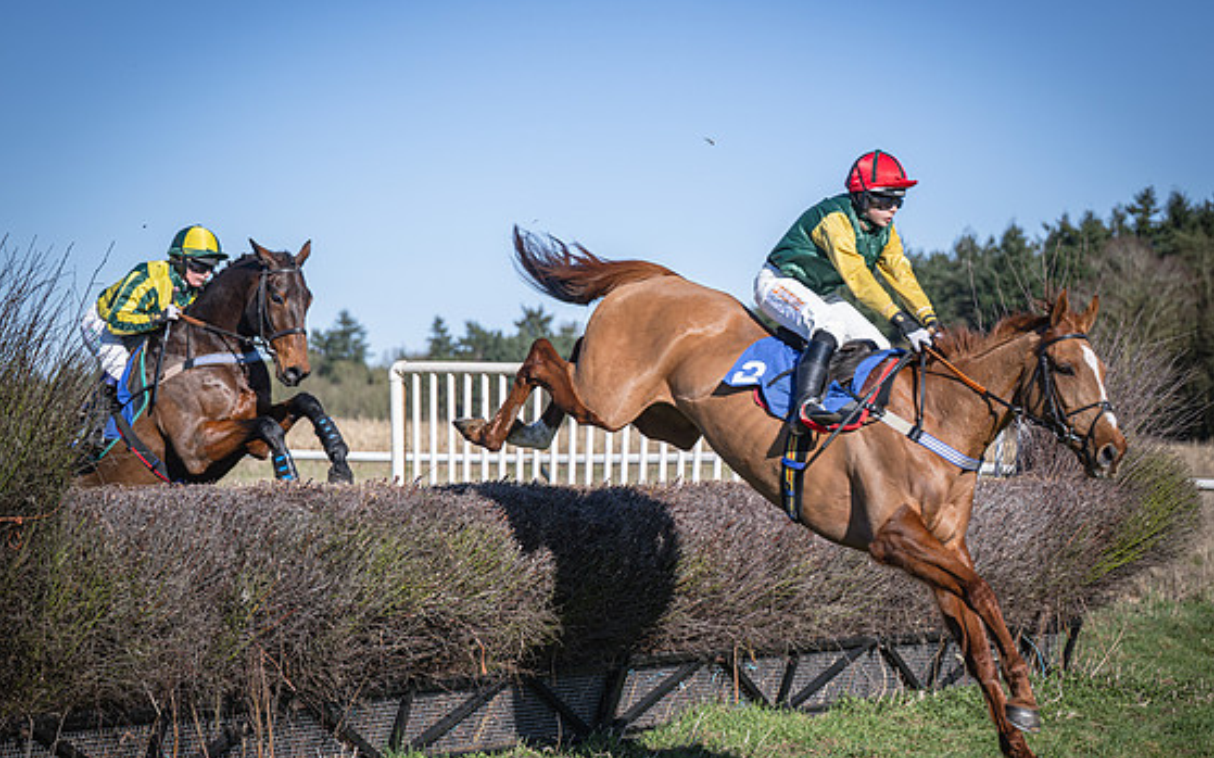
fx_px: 3274
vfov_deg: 13.2
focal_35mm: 99
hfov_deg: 21.0
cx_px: 600
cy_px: 368
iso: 100
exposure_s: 1/2000
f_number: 2.8
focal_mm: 70
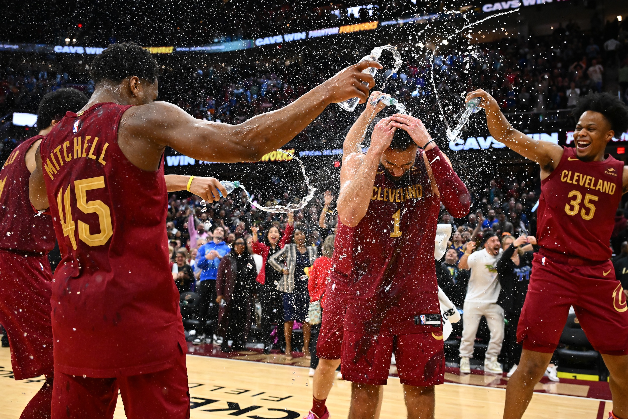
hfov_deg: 53.1
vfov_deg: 36.9
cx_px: 314
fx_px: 628
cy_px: 210
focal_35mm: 36
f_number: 4
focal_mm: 36
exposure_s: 1/1600
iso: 6400
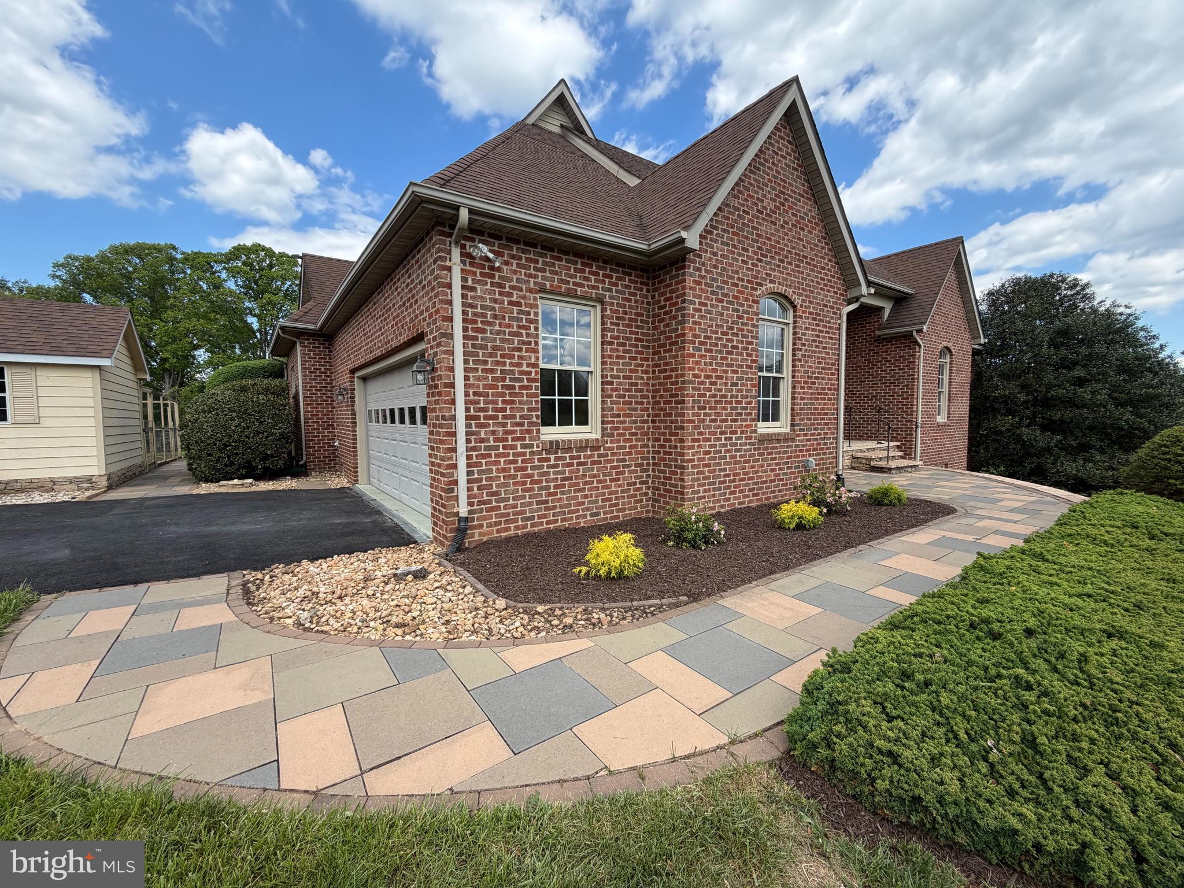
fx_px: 479
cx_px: 592
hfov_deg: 102.1
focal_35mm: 14
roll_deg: +1.5
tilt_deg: -2.7
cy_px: 444
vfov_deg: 85.7
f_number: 2.2
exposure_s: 1/742
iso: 40
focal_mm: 2.22
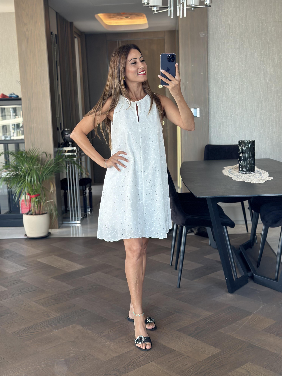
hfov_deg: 30.3
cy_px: 188
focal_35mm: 48
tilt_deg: -17.6
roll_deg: +1.5
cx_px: 141
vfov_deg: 39.7
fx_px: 521
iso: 125
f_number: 1.78
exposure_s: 1/81
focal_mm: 6.86
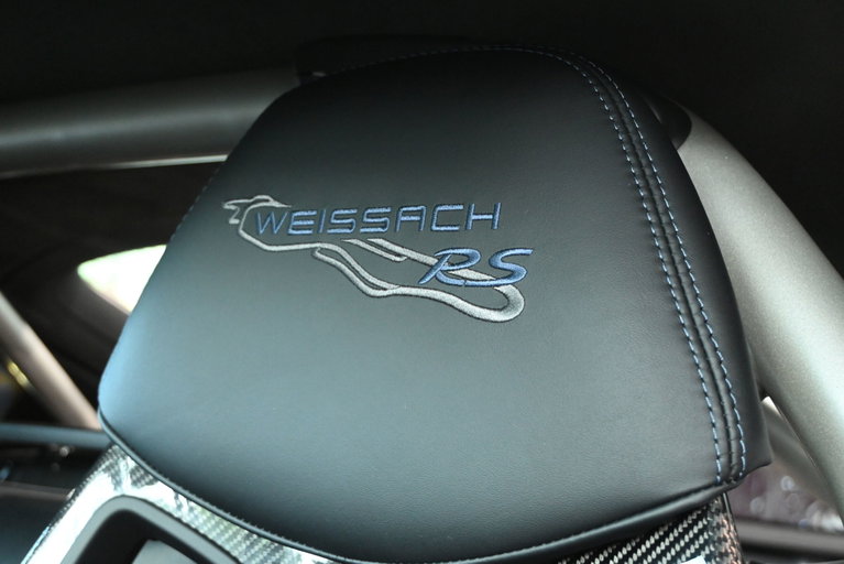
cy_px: 282
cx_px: 422
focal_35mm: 46
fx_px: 1073
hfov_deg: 42.9
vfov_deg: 29.4
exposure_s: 1/60
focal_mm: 30.5
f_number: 4.8
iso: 3200
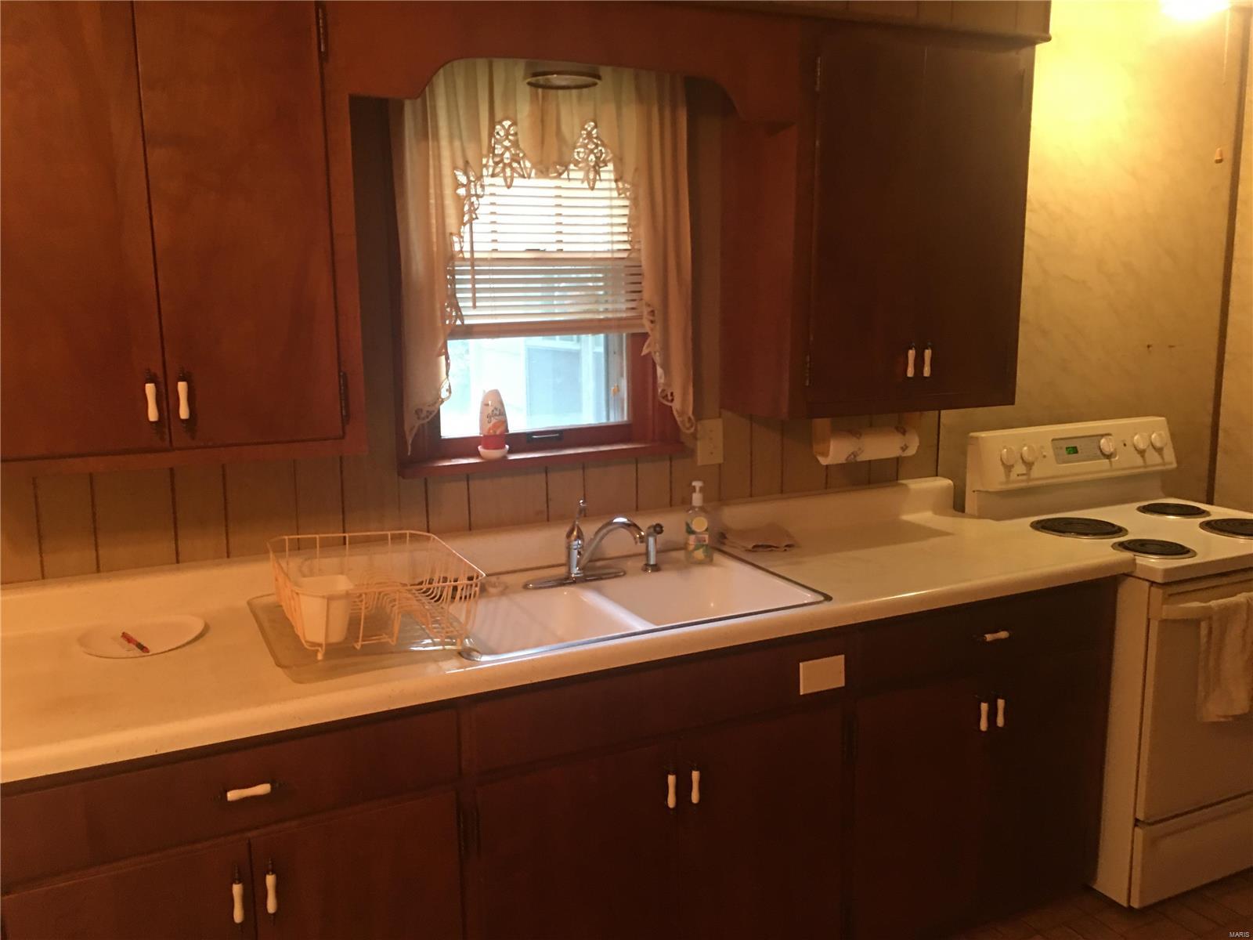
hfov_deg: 61.7
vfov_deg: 48.2
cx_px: 626
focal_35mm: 29
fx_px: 1050
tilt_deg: -4.7
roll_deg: -0.3
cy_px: 470
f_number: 2.2
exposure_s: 1/10
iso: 100
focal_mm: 4.15
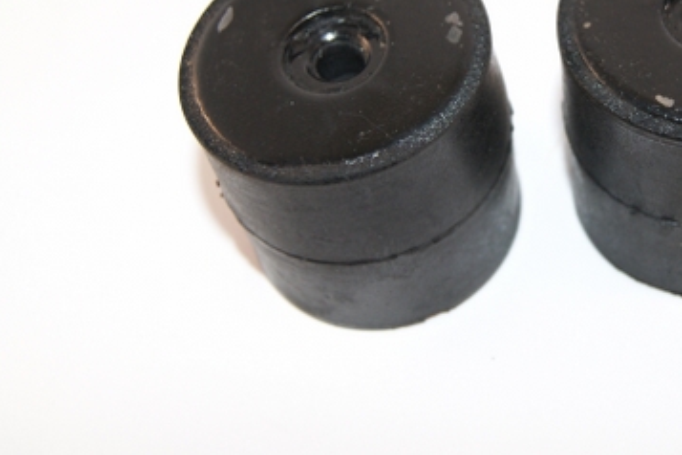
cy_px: 115
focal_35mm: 70
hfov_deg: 28.3
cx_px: 541
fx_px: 1326
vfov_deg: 19.3
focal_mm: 26
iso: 400
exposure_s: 1/60
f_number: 5.6
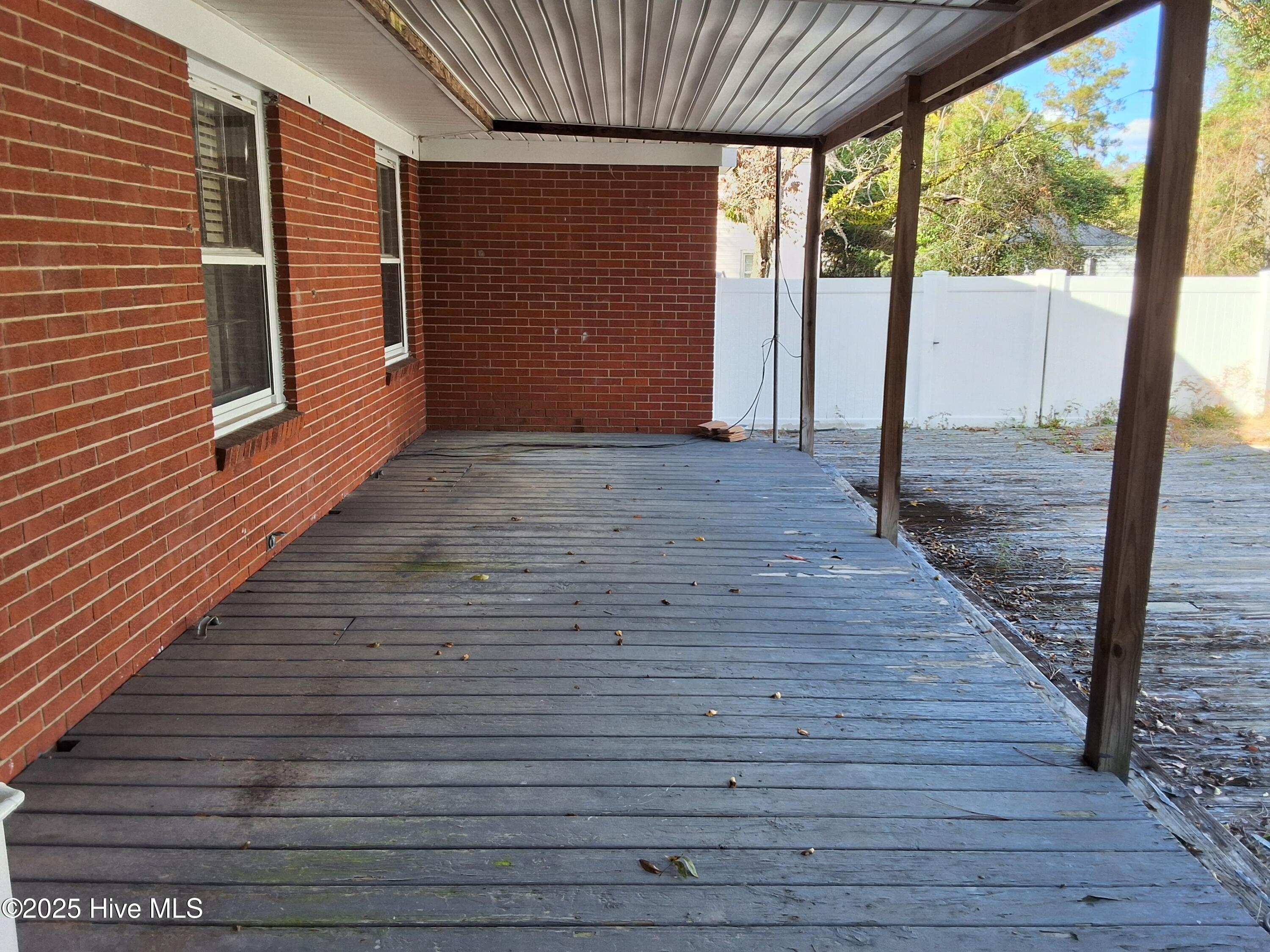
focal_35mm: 28
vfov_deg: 49.7
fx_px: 1027
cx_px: 635
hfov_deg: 63.4
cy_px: 476
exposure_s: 1/276
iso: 32
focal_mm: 2.91
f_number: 1.9
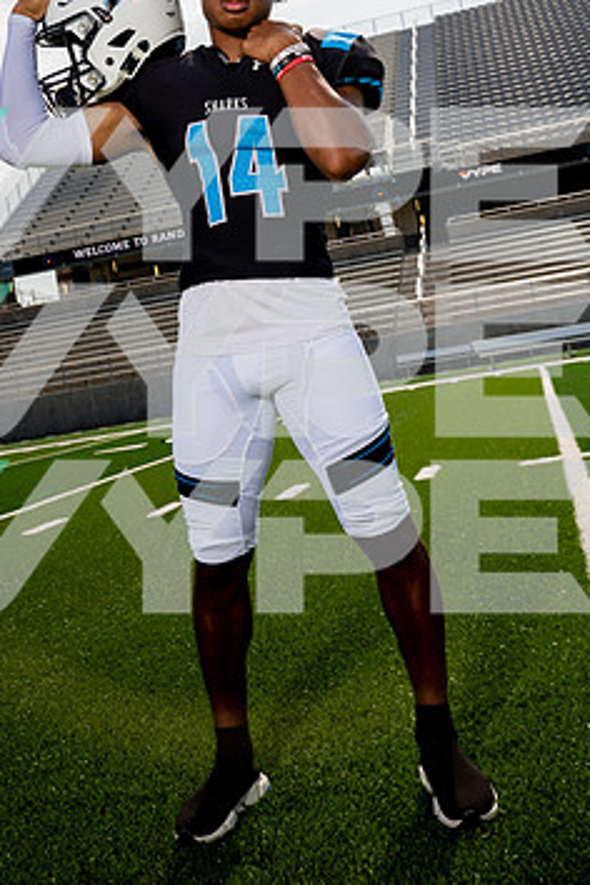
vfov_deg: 41.8
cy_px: 362
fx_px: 1155
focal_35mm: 47
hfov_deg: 28.6
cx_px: 232
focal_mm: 37
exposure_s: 1/250
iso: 100
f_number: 7.1
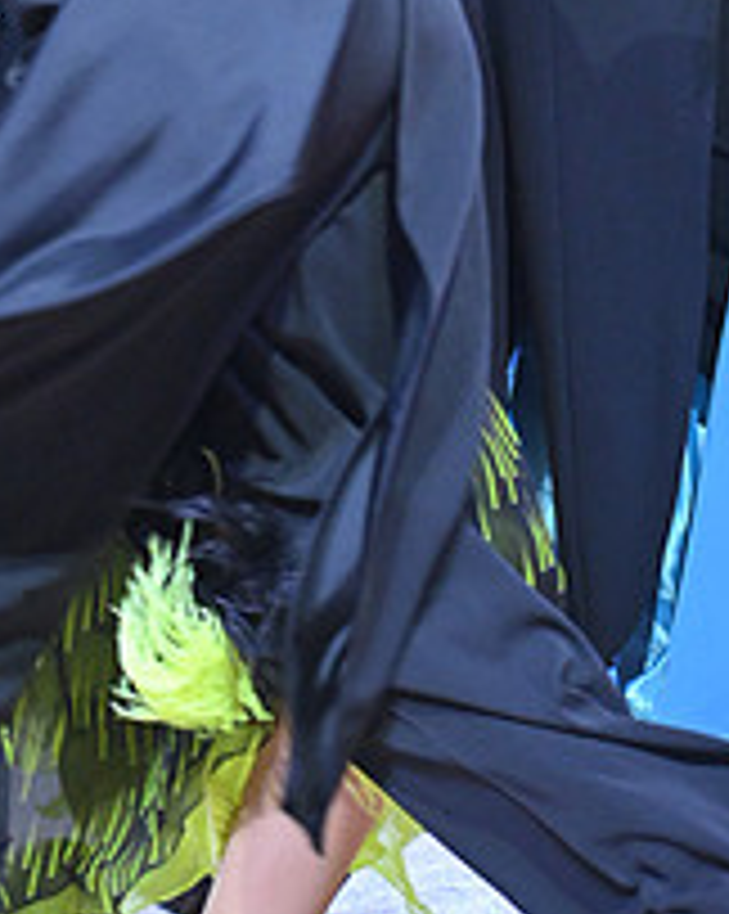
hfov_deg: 5.0
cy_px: -338
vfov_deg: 6.2
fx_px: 8400
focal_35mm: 311
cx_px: 821
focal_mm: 116
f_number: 5
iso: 4000
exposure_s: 1/400
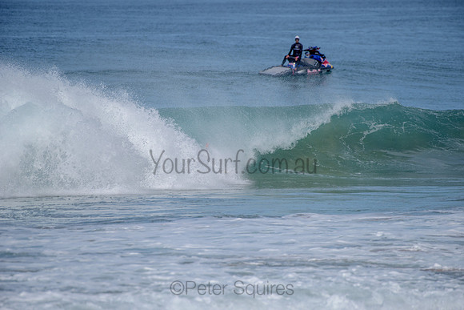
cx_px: 232
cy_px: 155
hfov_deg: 4.1
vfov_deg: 2.8
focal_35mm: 500
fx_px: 6446
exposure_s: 1/2500
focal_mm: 500
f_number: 6.3
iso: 250
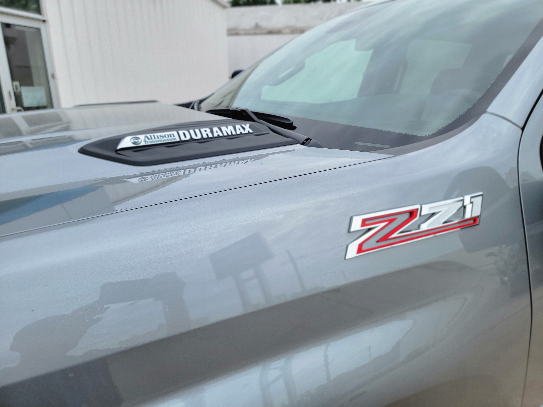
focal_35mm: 24
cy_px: 204
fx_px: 376
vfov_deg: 56.8
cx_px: 272
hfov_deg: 71.6
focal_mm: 6.7
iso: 16
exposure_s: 1/756
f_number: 1.8
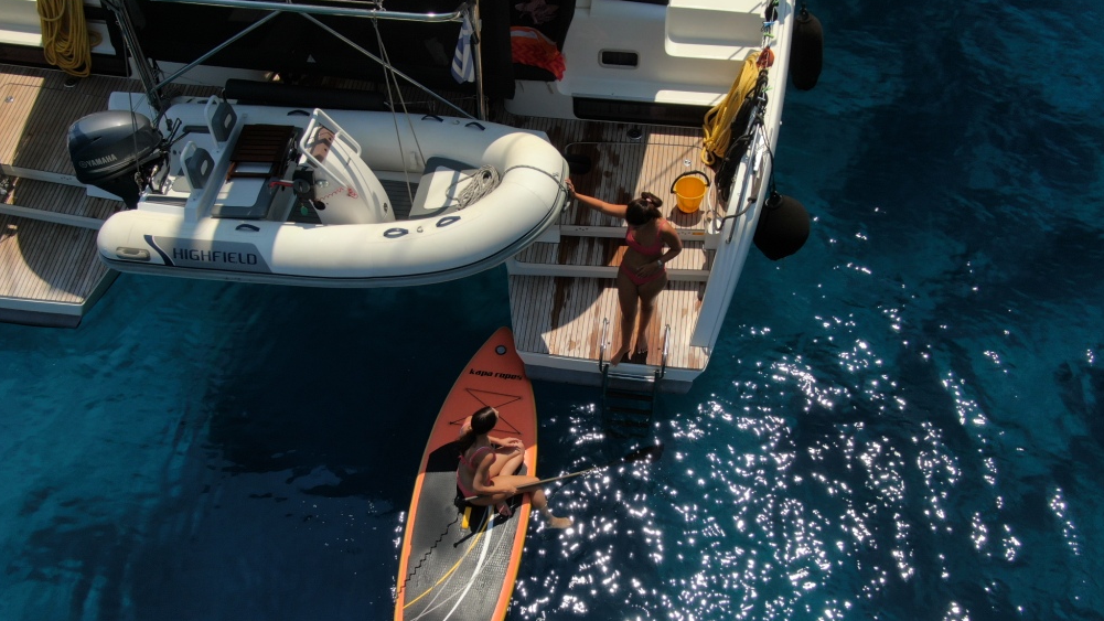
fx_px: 1142
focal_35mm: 39
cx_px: 551
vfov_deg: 30.3
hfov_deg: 51.6
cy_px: 376
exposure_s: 1/50
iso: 100
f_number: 3.3
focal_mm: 5.94
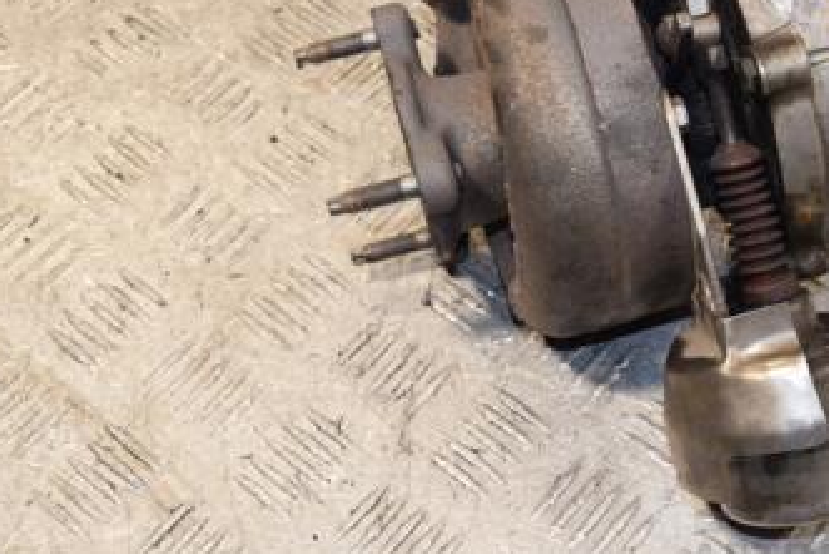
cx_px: 641
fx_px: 2004
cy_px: 123
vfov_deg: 15.6
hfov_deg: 23.1
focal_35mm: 87
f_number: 6.3
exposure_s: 1/200
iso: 800
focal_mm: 32
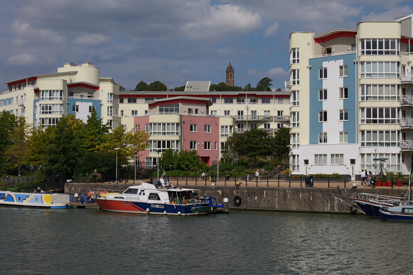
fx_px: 792
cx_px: 236
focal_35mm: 69
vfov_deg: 19.7
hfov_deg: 29.2
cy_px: 138
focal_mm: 60
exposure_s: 1/800
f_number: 8
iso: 100
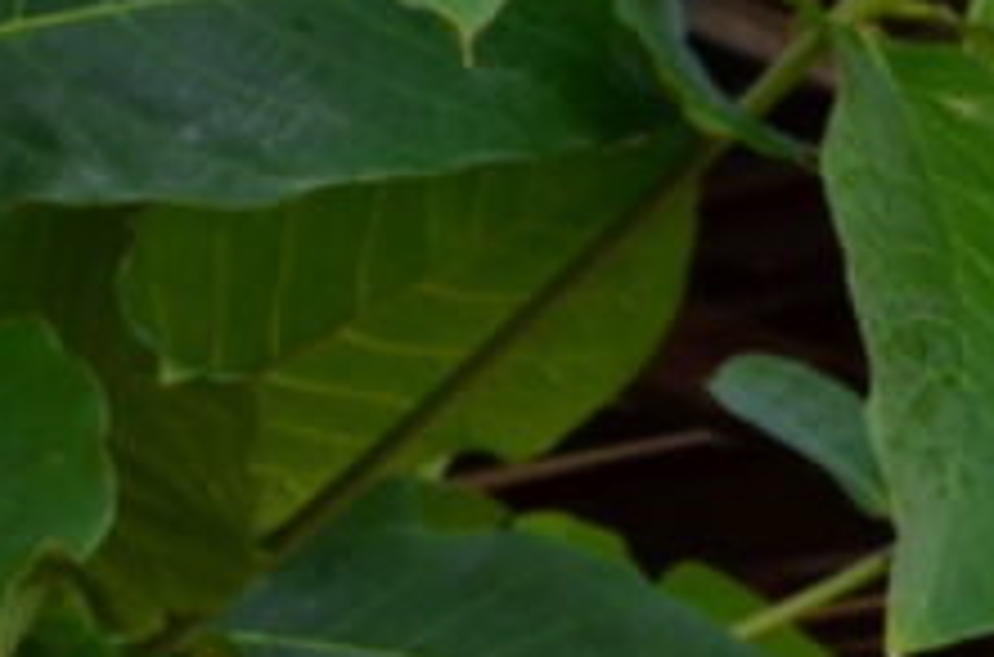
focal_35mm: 181
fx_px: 4983
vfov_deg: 7.3
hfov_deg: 10.8
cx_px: -657
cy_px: 1305
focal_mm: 26
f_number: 11
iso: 400
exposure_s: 1/160
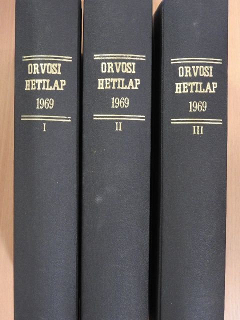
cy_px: 160
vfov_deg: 38.2
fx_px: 462
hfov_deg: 29.1
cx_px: 120
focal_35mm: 50
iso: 720
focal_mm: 9
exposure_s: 1/8
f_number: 4
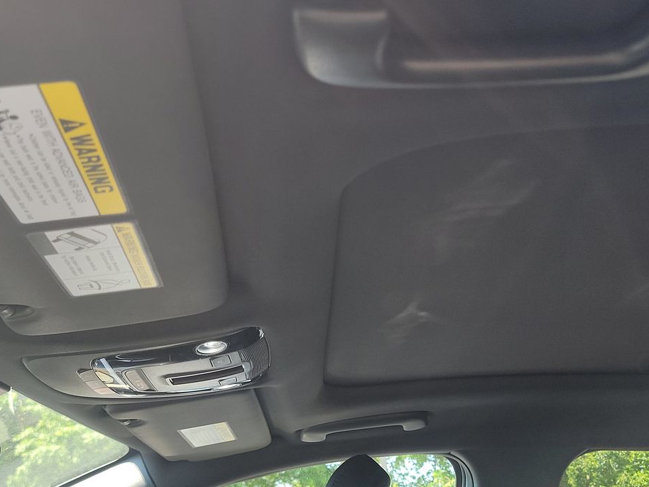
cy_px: 288
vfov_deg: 34.3
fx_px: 788
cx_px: 356
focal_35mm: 42
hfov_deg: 44.7
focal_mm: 6.7
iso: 82
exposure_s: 1/119
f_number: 1.8
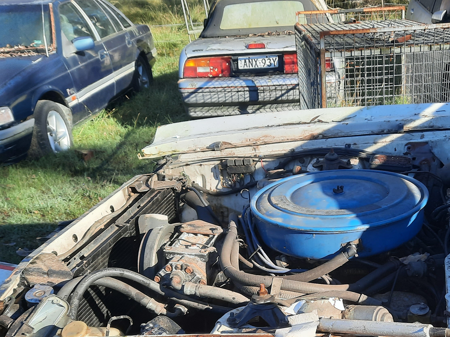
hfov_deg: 41.1
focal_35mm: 45
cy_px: 282
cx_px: 324
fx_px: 585
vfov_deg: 31.2
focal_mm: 4.6
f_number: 2
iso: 32
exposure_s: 1/222
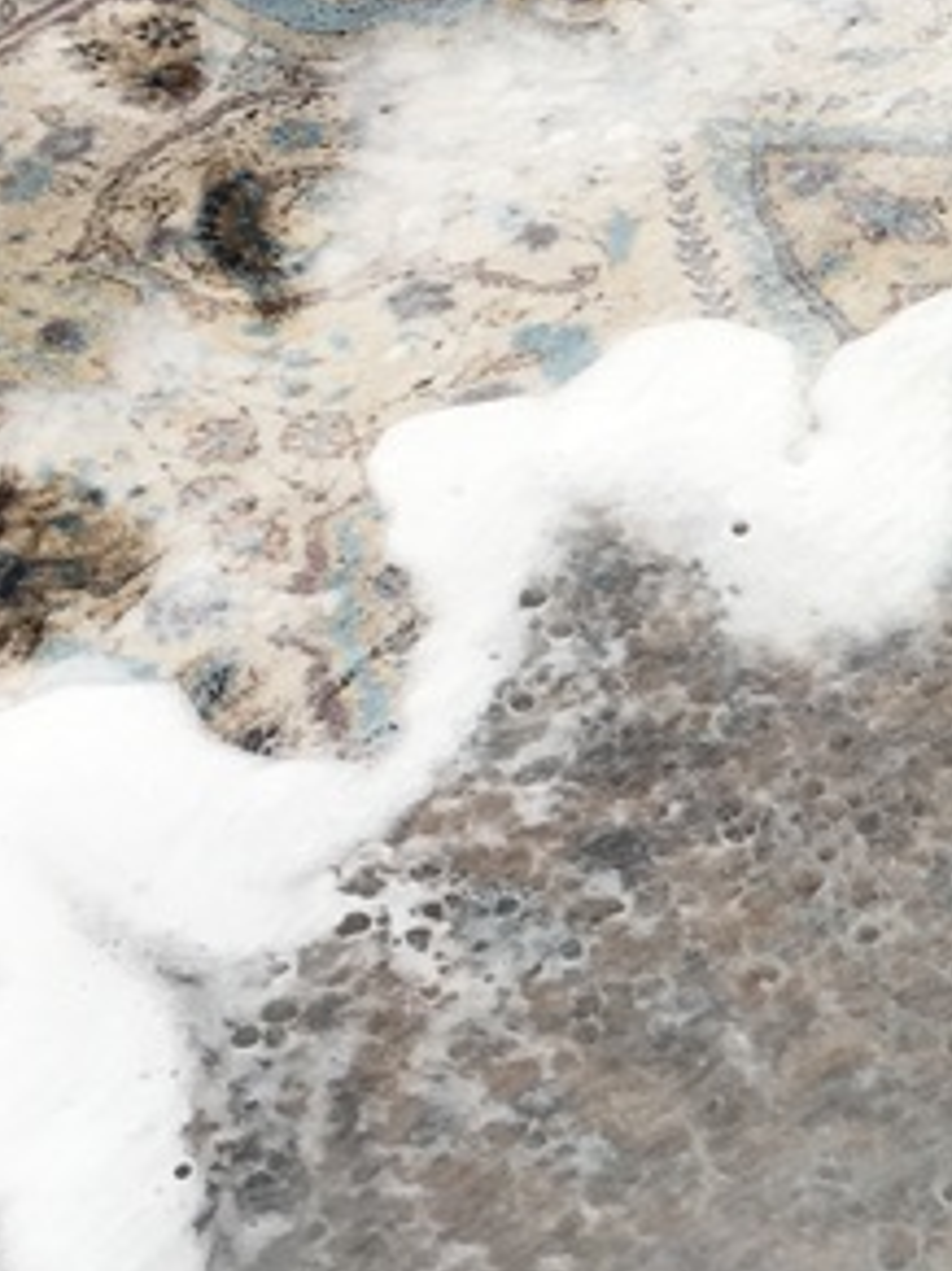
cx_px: 1520
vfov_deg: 19.2
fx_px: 3743
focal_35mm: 102
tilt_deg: -46.2
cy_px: 869
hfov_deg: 13.5
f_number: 2.2
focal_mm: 4.15
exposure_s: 1/118
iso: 25
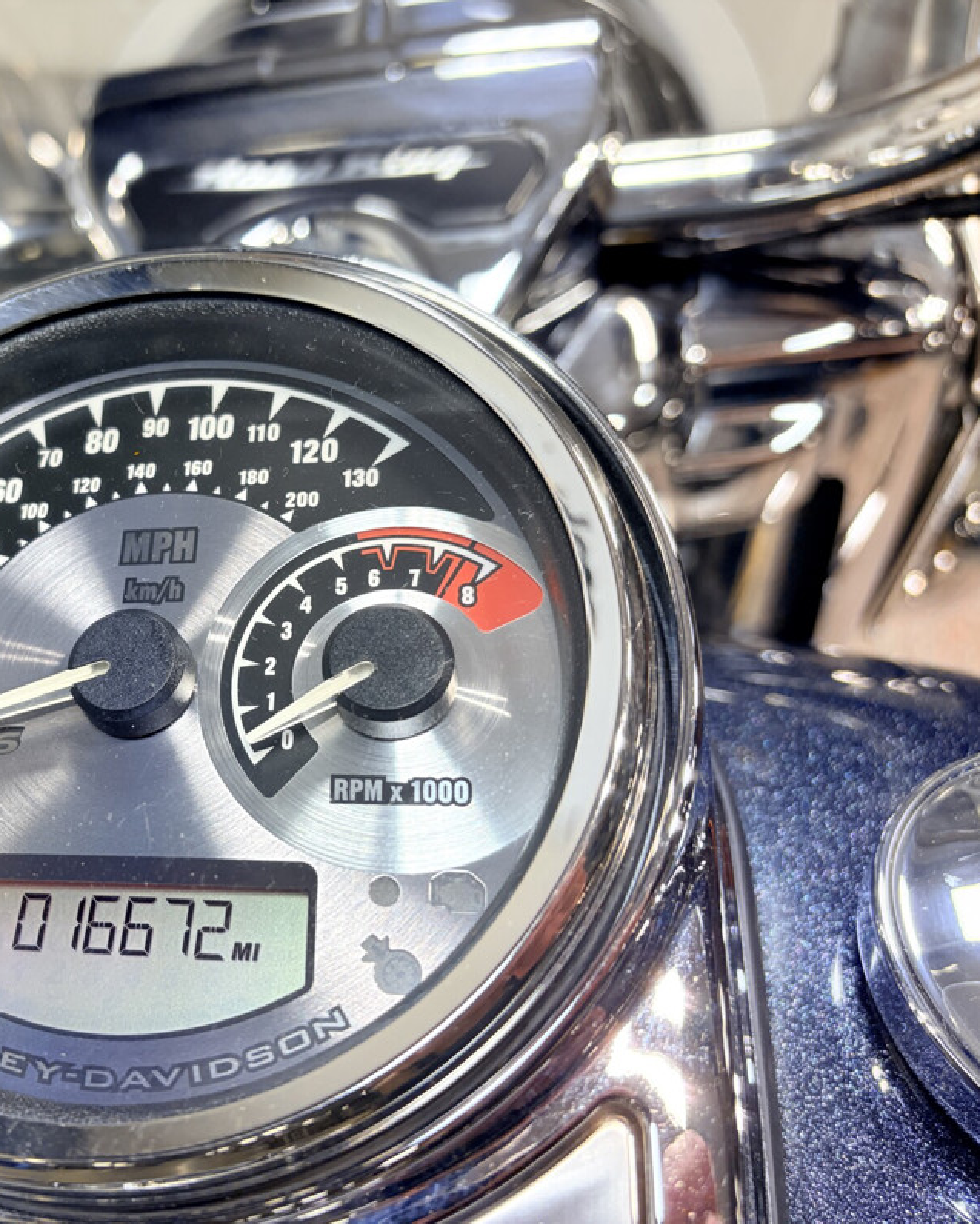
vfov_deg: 52.8
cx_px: 187
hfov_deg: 41.4
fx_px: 1232
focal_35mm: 34
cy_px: 612
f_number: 1.6
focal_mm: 5.96
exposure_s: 1/236
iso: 100
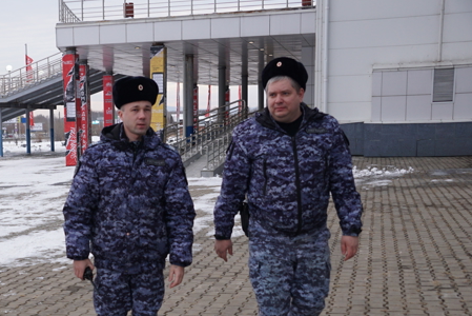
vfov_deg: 22.4
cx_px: 107
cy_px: 252
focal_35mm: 60
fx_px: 787
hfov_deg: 32.6
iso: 200
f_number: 4
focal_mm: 24
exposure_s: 1/160
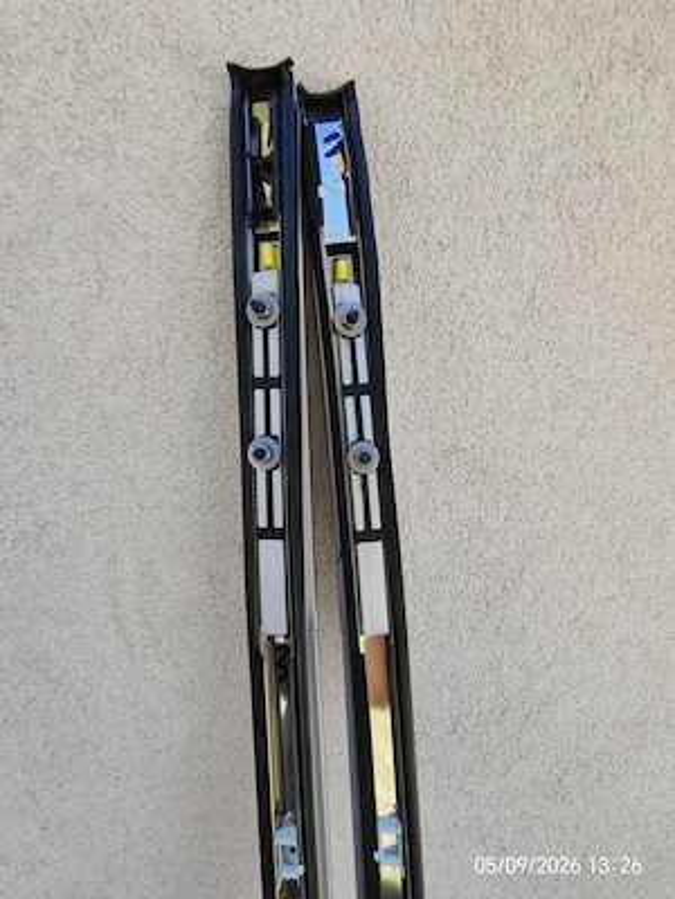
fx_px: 416
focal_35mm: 16
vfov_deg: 94.5
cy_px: 450
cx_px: 338
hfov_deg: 78.1
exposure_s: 1/130
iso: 50
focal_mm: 1.96
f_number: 2.2
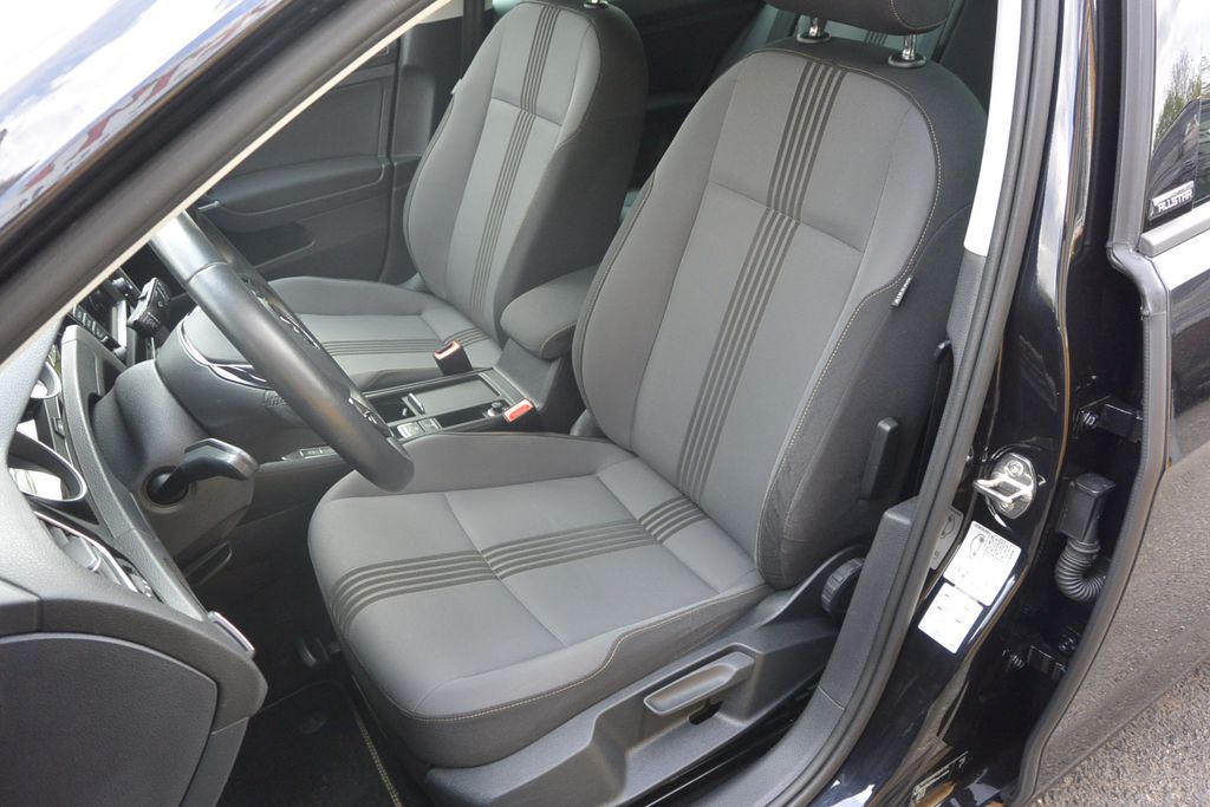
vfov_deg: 47.9
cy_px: 404
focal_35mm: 27
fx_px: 908
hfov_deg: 67.4
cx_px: 605
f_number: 3.5
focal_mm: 10
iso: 250
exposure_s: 1/125
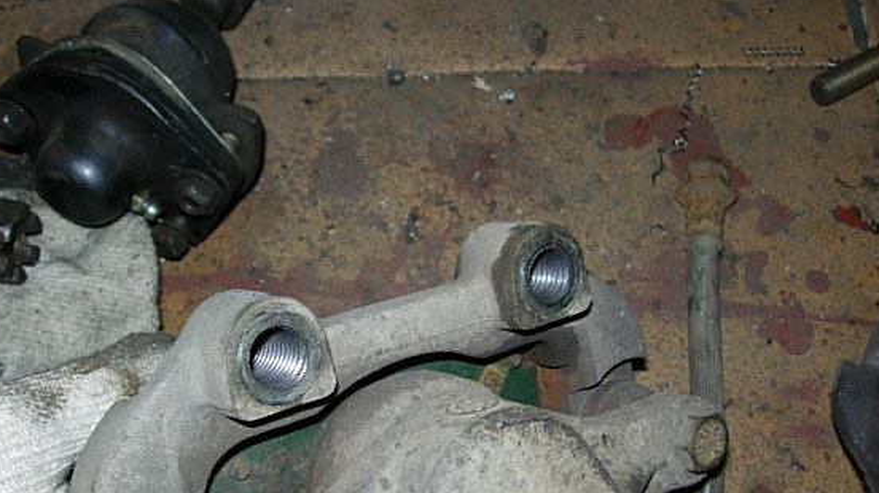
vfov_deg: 24.6
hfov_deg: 42.9
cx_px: 408
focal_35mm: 48
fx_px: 1118
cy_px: 369
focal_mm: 7.8
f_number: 2.8
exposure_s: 1/64
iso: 79
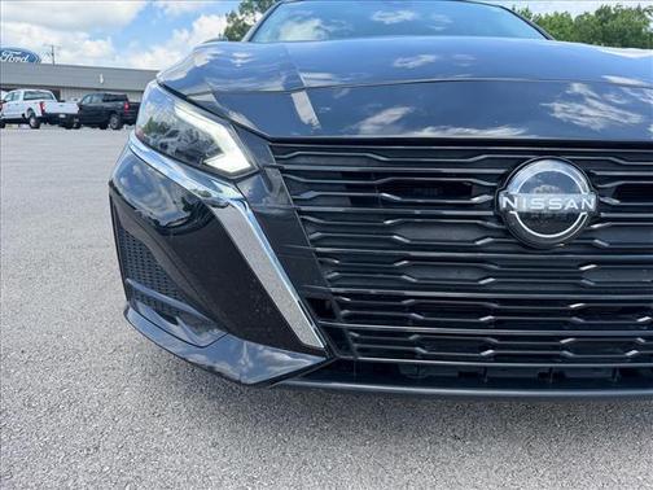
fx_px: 453
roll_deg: -2.5
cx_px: 326
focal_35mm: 24
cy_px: 245
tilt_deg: -12.1
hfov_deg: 71.6
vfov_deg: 56.8
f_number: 1.78
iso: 100
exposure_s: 1/1361
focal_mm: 6.76
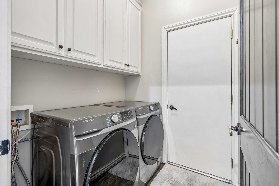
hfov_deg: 96.7
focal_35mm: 16
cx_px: 140
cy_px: 93
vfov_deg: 73.7
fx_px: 124
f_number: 8
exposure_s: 1/1.67
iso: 200
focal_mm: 16
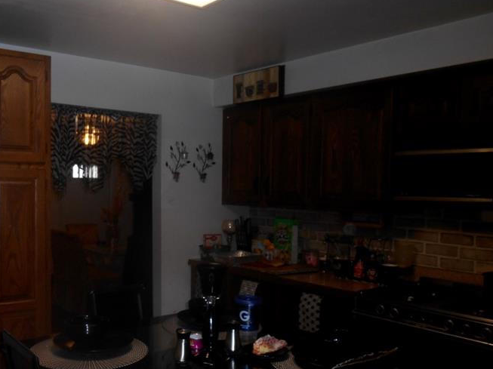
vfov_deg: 37.6
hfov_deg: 48.7
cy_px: 210
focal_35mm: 38
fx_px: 541
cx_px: 197
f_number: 3.6
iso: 200
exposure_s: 1/25
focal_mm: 5.5
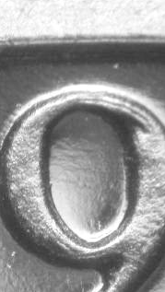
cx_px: -16
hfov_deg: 3.9
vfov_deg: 6.9
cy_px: 185
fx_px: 2420
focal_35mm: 312
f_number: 4.8
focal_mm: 29.5
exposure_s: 1/4.9
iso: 100
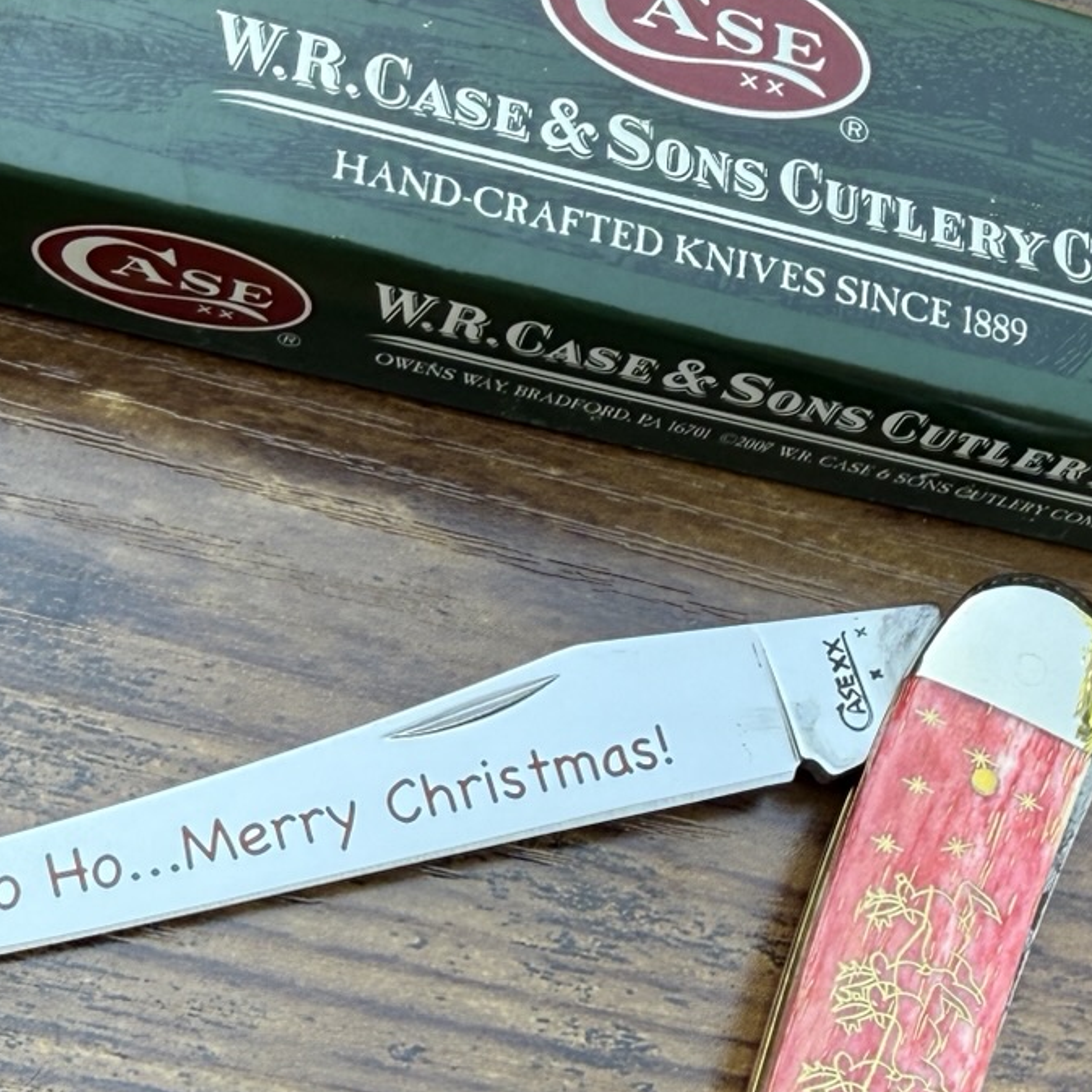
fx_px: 2248
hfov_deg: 27.3
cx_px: 505
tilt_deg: -61.9
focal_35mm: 63
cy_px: 1001
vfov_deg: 26.3
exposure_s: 1/300
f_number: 2.2
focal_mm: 2.22
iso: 50
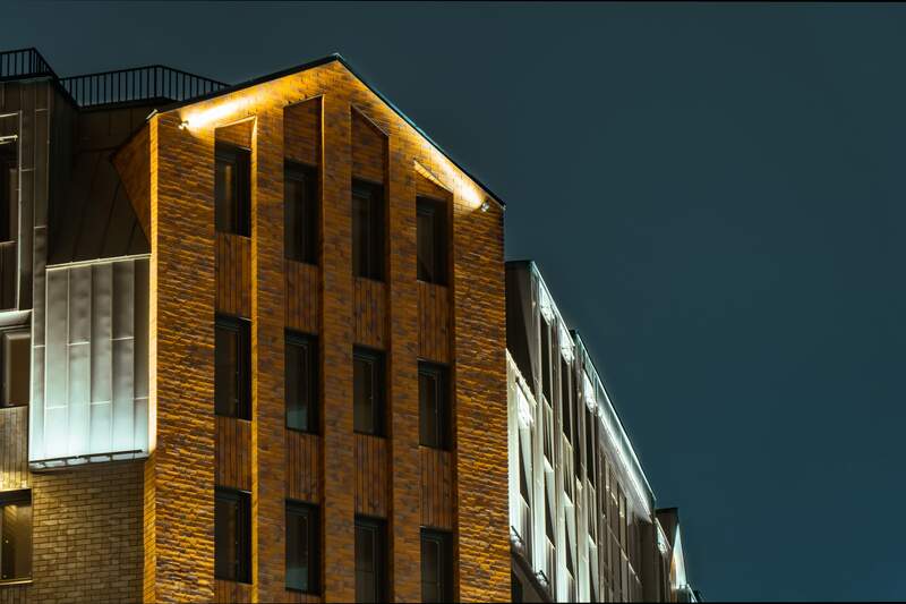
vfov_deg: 13.0
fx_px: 2642
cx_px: 453
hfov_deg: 19.5
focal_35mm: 105
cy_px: 302
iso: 100
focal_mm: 70
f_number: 5.6
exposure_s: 6
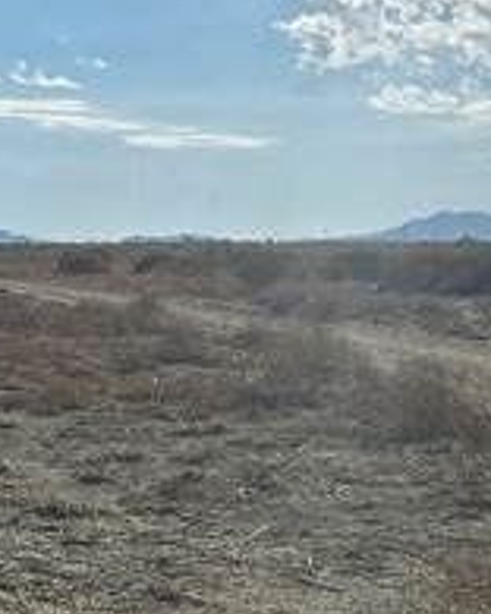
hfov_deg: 12.4
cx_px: -252
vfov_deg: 16.3
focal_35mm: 118
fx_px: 2143
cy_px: 227
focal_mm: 6.3
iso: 12
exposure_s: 1/2953
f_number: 1.7
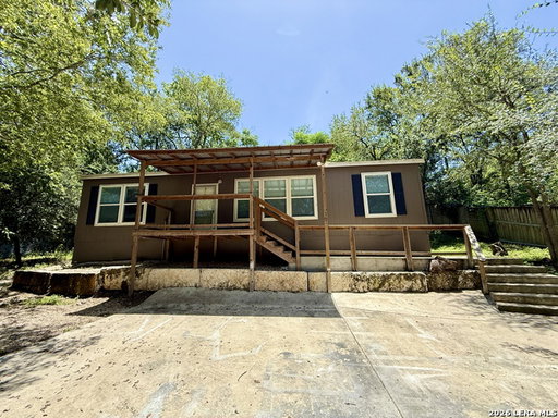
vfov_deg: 85.7
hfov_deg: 102.1
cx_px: 279
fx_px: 226
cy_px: 209
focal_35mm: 14
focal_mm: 2.22
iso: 64
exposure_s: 1/651
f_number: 2.2
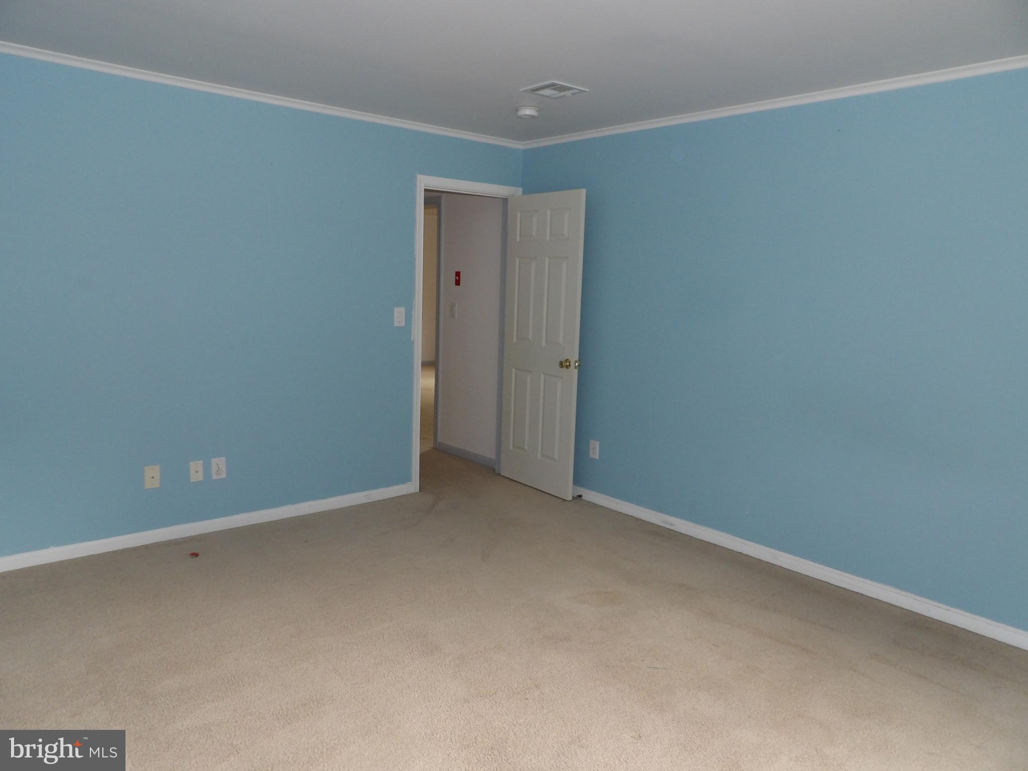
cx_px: 514
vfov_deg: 56.8
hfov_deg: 71.6
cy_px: 386
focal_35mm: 24
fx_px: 713
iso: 200
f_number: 3.2
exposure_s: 1/33
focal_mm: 4.3
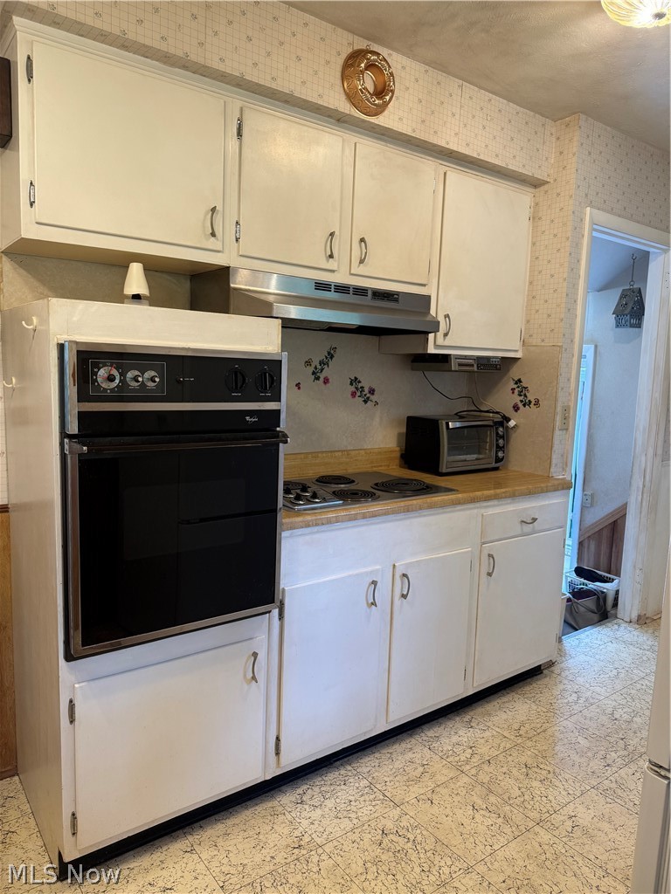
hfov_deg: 56.8
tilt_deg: -6.7
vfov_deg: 71.6
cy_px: 447
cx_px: 336
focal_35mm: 24
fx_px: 620
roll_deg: -2.9
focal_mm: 6.76
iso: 160
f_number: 1.78
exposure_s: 1/120
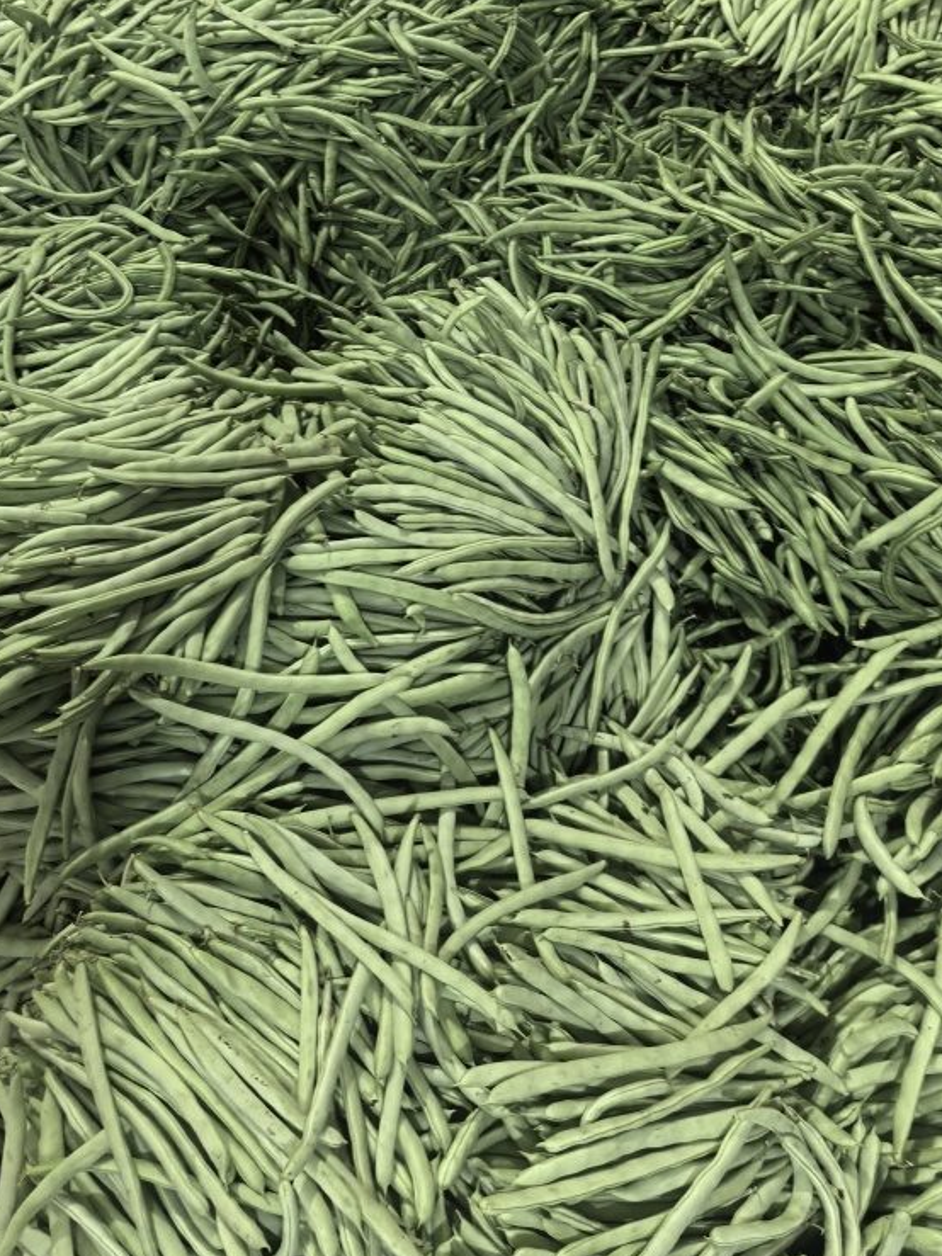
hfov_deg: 36.7
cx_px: 398
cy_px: 434
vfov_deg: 47.2
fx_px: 1415
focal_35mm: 39
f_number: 1.4
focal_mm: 5.75
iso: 320
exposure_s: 1/33.3
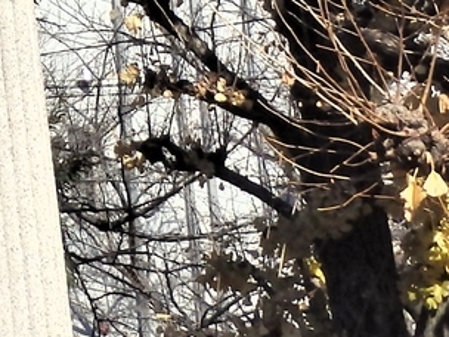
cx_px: -217
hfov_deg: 13.8
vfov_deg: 10.3
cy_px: -297
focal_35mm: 134
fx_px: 1738
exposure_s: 1/160
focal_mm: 6.1
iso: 125
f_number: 13
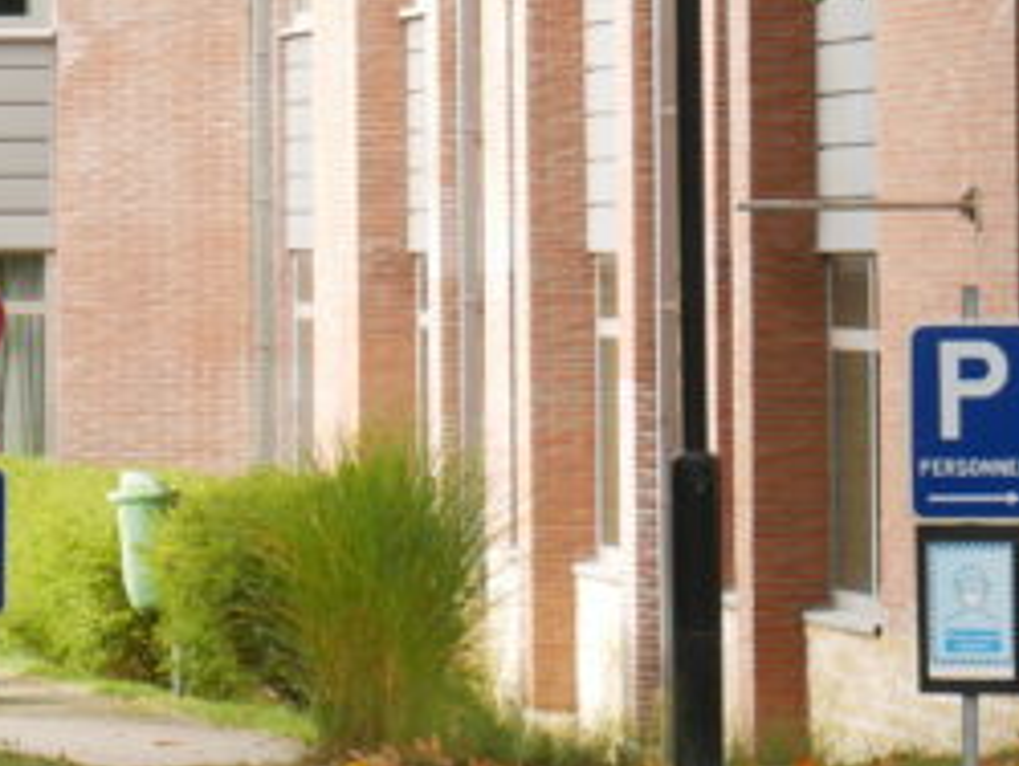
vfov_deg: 4.3
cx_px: -677
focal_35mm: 344
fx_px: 10136
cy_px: -467
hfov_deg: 5.7
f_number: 5.5
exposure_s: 1/160
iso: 200
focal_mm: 42
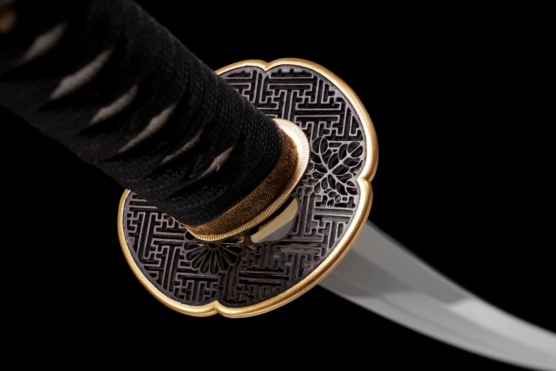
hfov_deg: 27.0
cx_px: 278
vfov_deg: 18.2
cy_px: 186
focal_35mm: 75
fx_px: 1158
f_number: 11
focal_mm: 50
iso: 100
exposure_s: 1/160
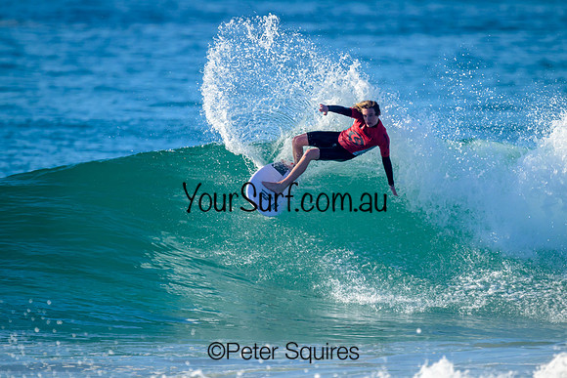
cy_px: 191
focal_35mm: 1200
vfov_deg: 1.1
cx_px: 293
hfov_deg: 1.7
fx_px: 18896
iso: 800
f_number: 9
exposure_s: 1/2000
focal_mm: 1120
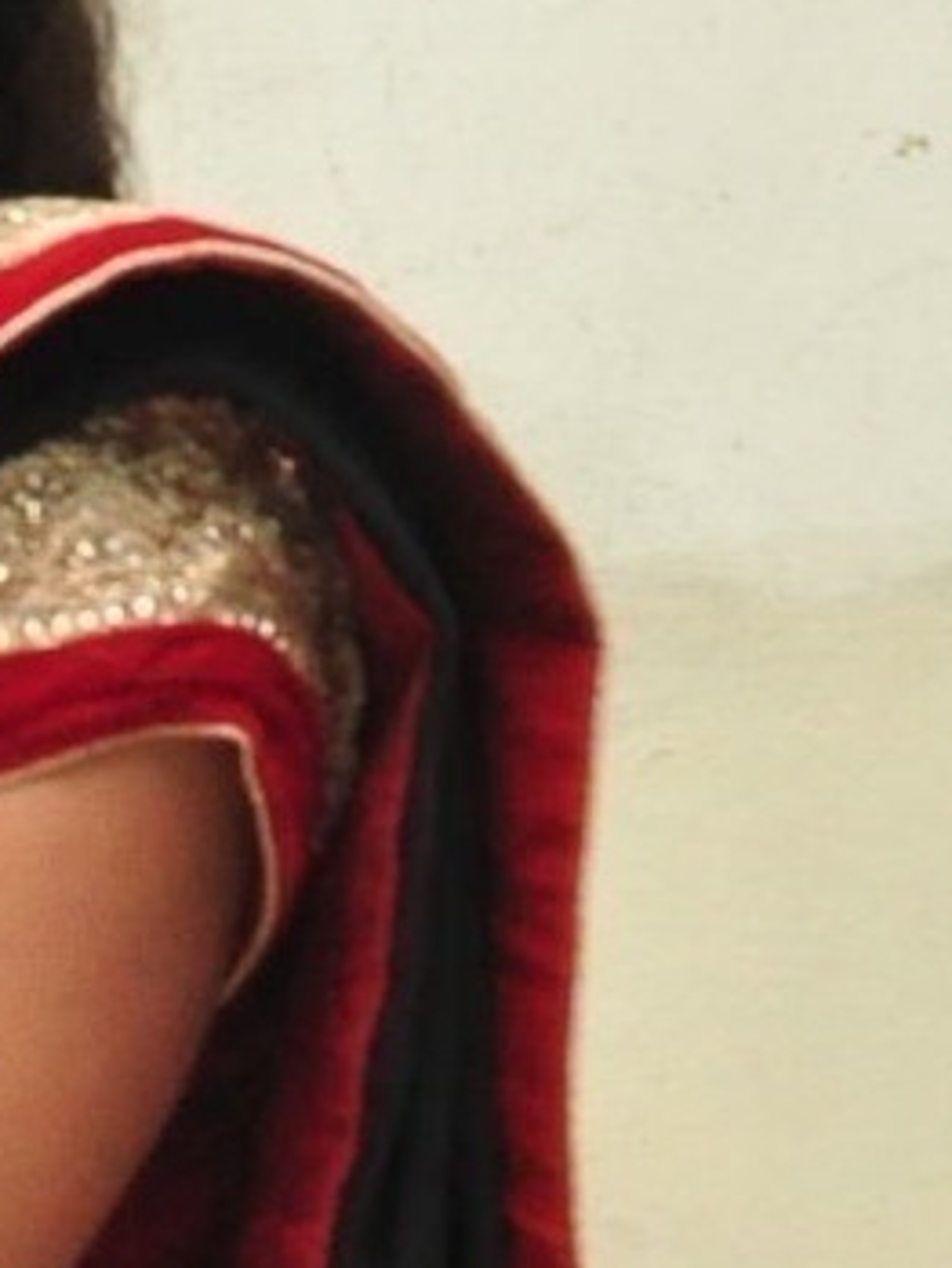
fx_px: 7109
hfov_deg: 7.4
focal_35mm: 194
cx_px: -781
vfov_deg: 9.8
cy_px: 2095
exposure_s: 1/125
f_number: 7.1
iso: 1600
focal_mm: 26
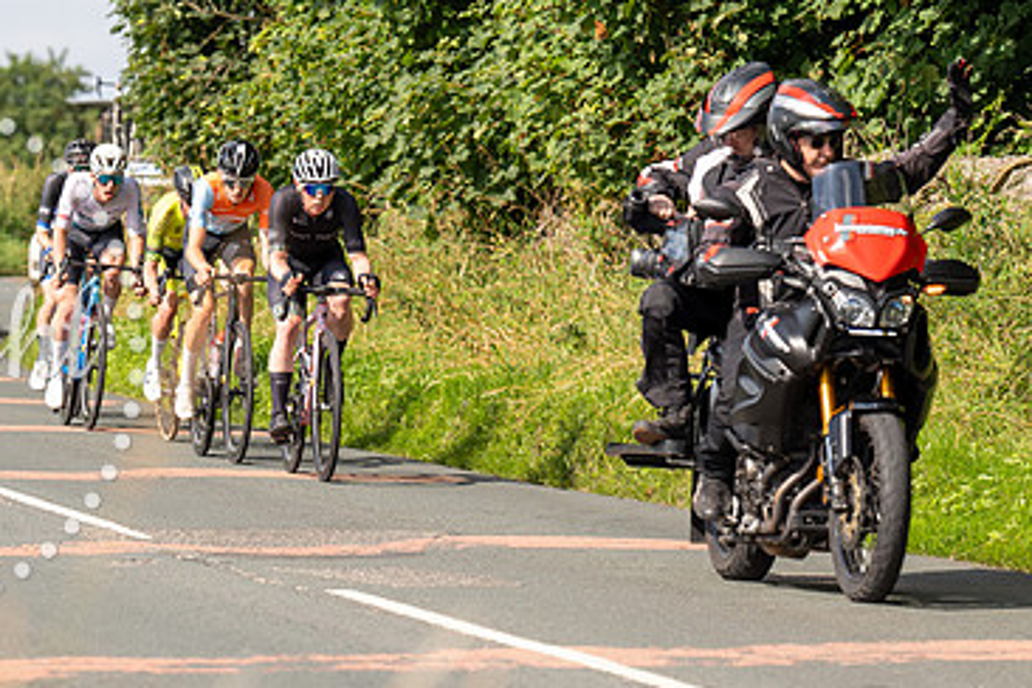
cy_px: 164
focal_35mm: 271
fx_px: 7768
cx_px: 254
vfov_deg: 5.1
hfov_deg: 7.6
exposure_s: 1/800
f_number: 3.5
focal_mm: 138
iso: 100
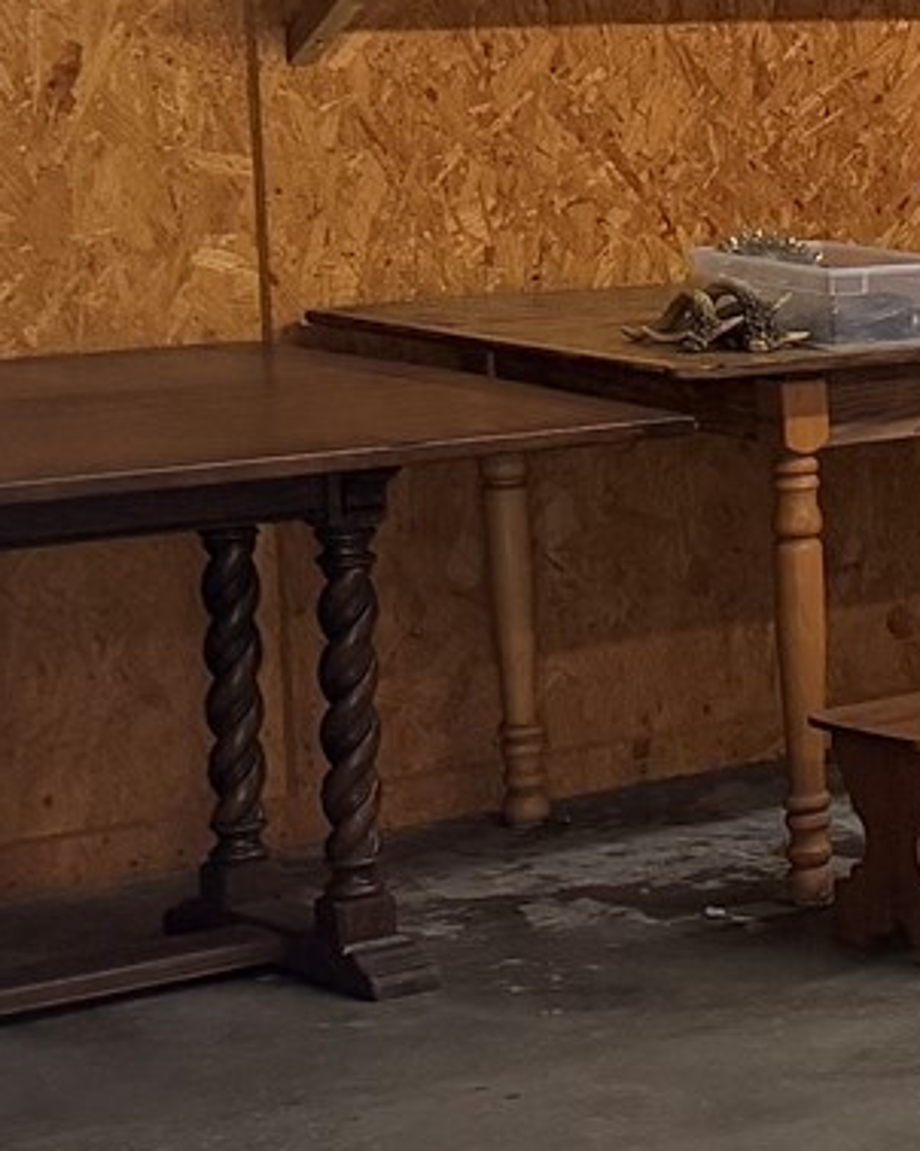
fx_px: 4054
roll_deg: -1.3
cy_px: 384
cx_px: 2864
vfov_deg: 16.1
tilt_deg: -7.8
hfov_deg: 9.6
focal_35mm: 119
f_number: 1.78
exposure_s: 1/152
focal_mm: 6.76
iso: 200
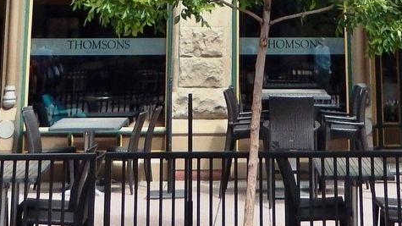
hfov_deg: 20.7
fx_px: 1098
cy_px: -326
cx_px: 264
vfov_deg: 10.2
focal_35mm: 103
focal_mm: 4.5
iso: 125
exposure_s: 1/640
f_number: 3.4
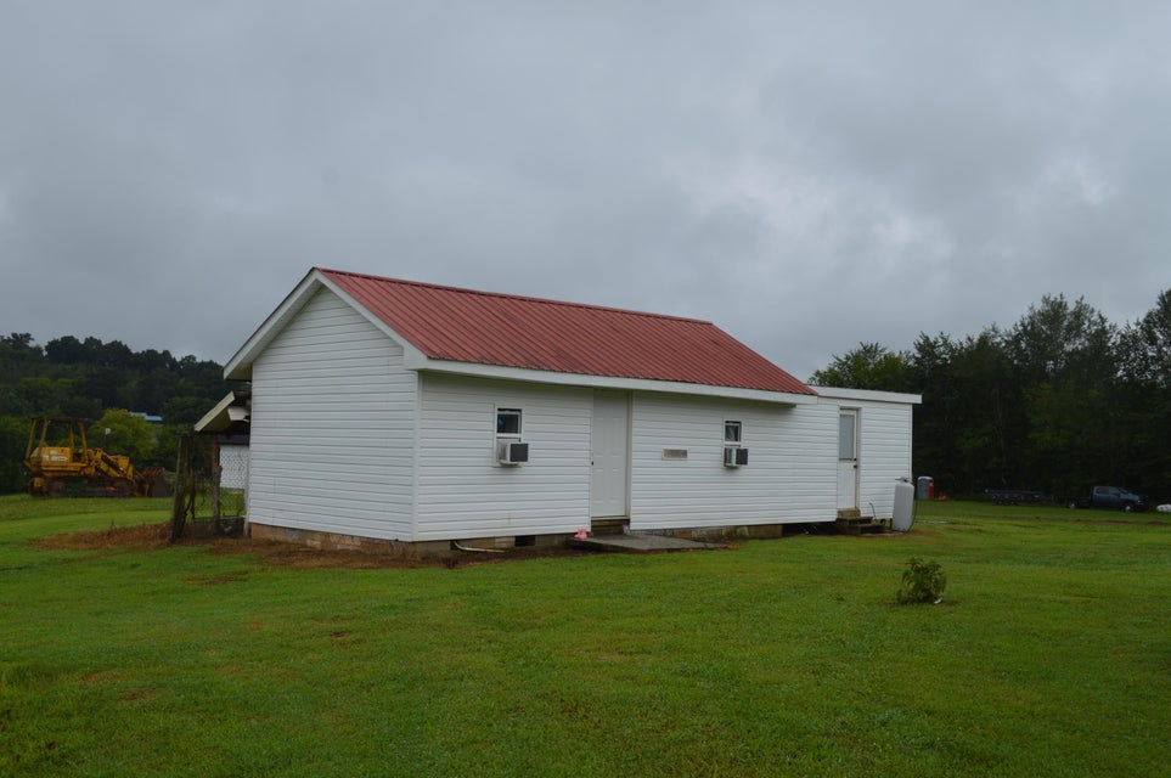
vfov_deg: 36.8
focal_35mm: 36
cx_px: 586
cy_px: 389
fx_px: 1170
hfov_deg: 53.2
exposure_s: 1/200
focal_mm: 24
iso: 100
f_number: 7.1
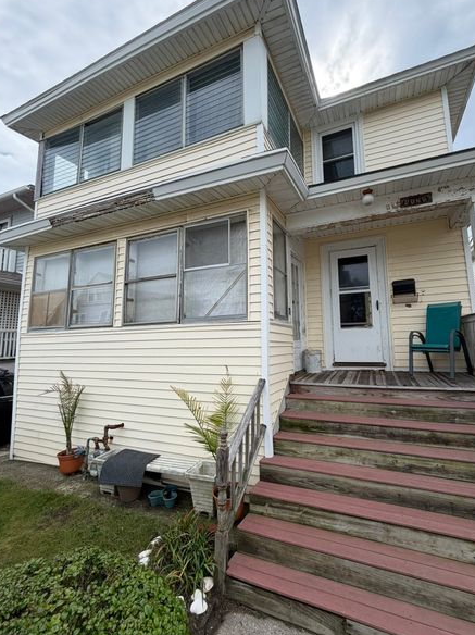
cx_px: 258
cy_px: 313
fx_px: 293
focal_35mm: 16
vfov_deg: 94.5
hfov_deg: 77.9
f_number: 2.2
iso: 40
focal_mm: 2.22
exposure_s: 1/770
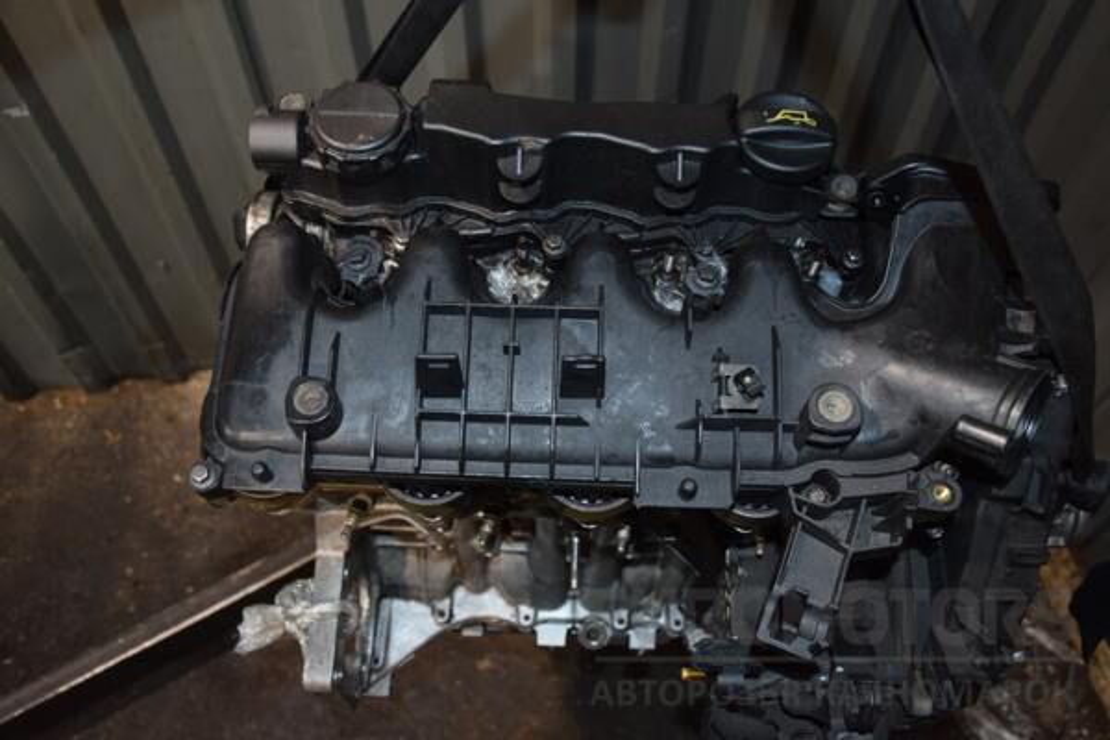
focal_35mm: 32
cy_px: 370
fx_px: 971
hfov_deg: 59.5
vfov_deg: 41.7
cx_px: 555
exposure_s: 1/60
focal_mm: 21
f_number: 5
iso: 800
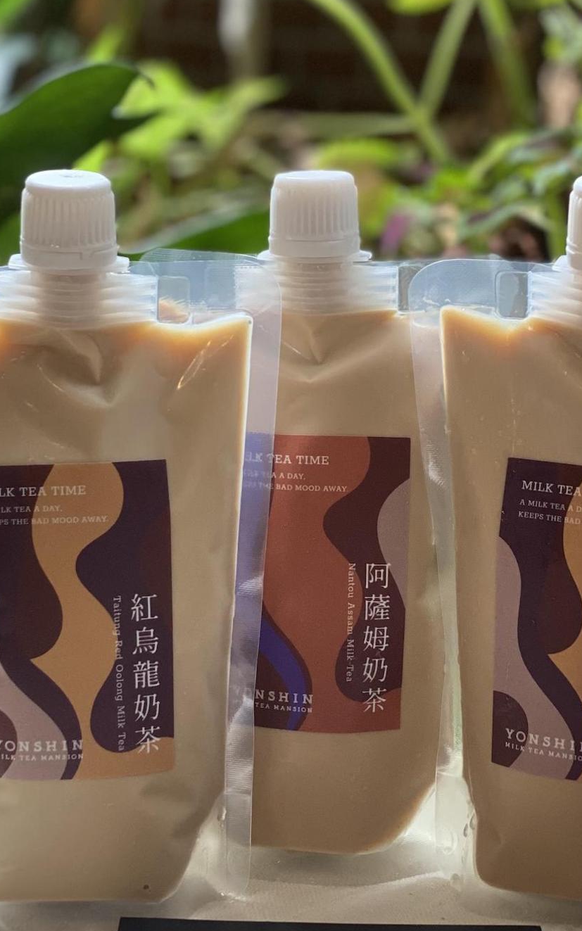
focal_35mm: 84
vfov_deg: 24.6
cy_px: 525
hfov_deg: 15.5
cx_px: 255
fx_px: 2132
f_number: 2
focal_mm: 6
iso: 160
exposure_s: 1/122
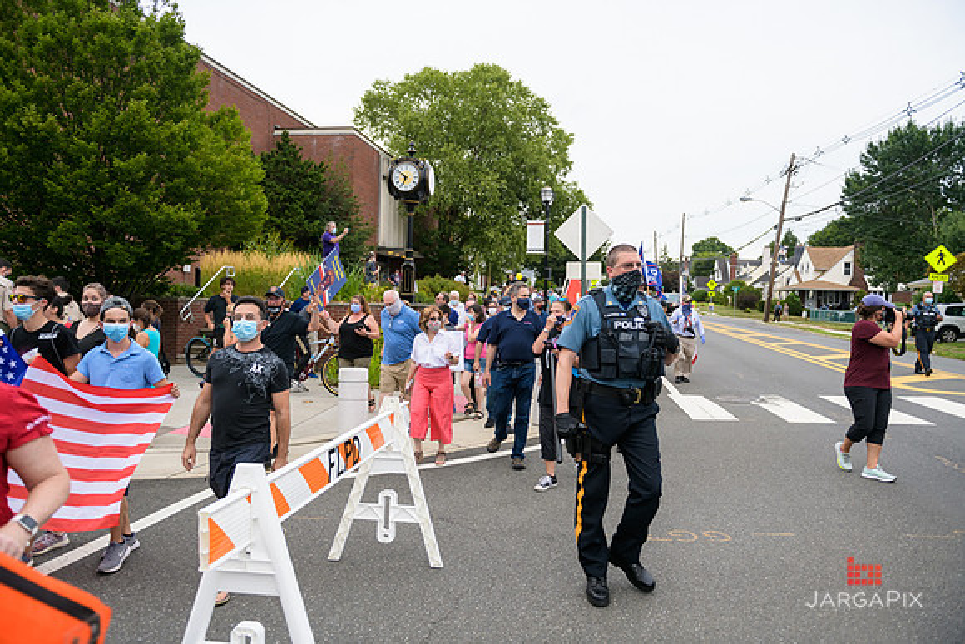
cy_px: 322
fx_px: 643
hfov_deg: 73.7
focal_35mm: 24
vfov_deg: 53.2
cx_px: 482
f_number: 3.2
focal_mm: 24
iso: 200
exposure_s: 1/640
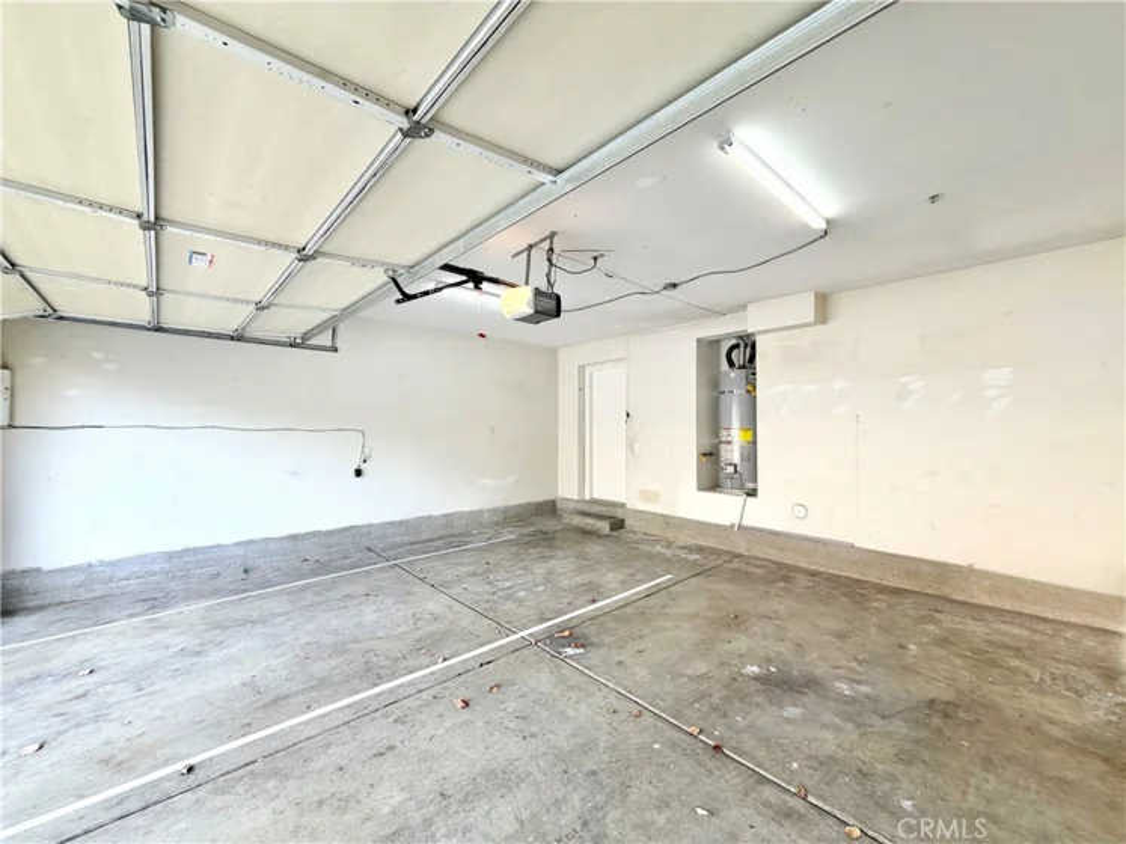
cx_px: 563
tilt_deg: +1.7
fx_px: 455
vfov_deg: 85.7
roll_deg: +0.3
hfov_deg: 102.1
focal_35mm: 14
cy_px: 422
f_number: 2.2
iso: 64
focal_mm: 2.22
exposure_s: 1/120
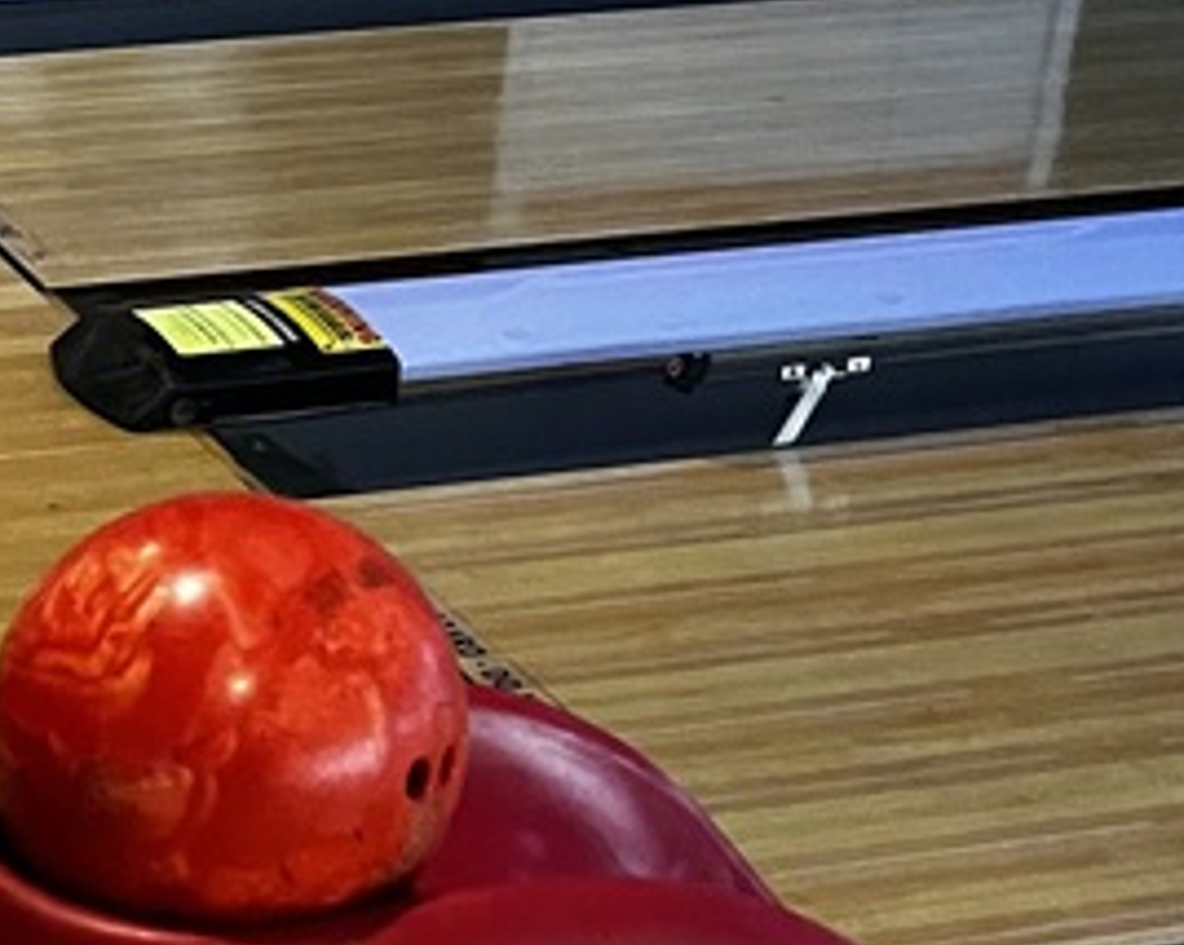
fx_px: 3397
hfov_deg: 18.9
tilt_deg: -28.9
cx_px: -163
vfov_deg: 15.5
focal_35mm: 97
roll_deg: +1.1
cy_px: 967
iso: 800
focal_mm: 5.1
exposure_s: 1/30
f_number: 1.6
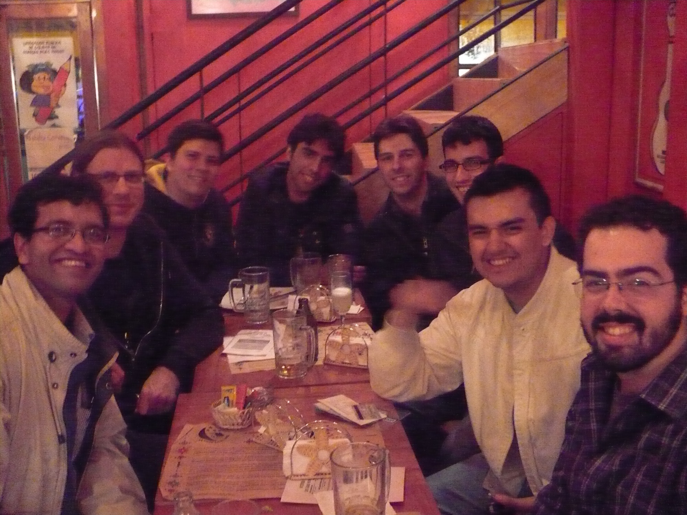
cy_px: 258
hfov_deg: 50.1
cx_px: 344
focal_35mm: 37
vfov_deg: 38.7
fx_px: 734
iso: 1250
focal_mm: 6.1
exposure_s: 1/5
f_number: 2.8
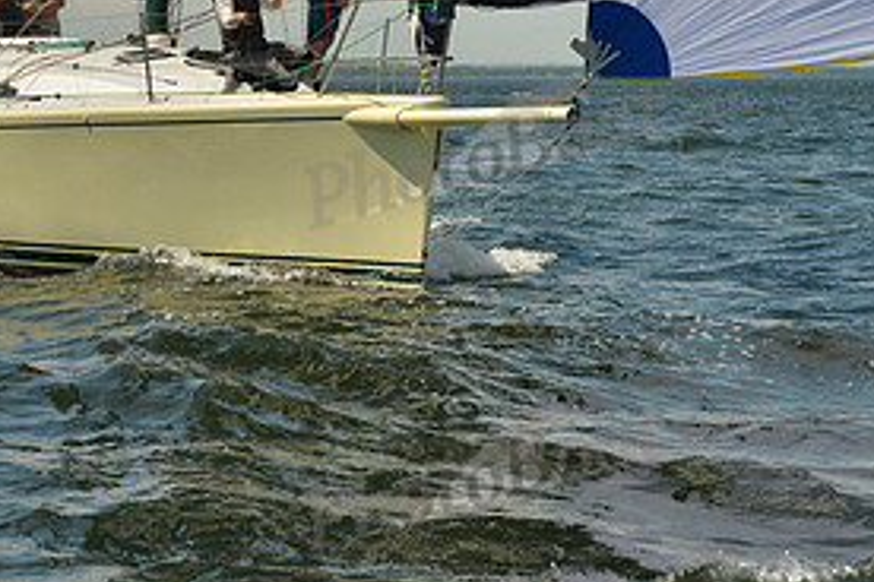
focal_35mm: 147
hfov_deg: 13.9
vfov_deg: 9.3
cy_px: 27
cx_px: 142
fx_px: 3569
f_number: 9
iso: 280
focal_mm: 70
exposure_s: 1/1600
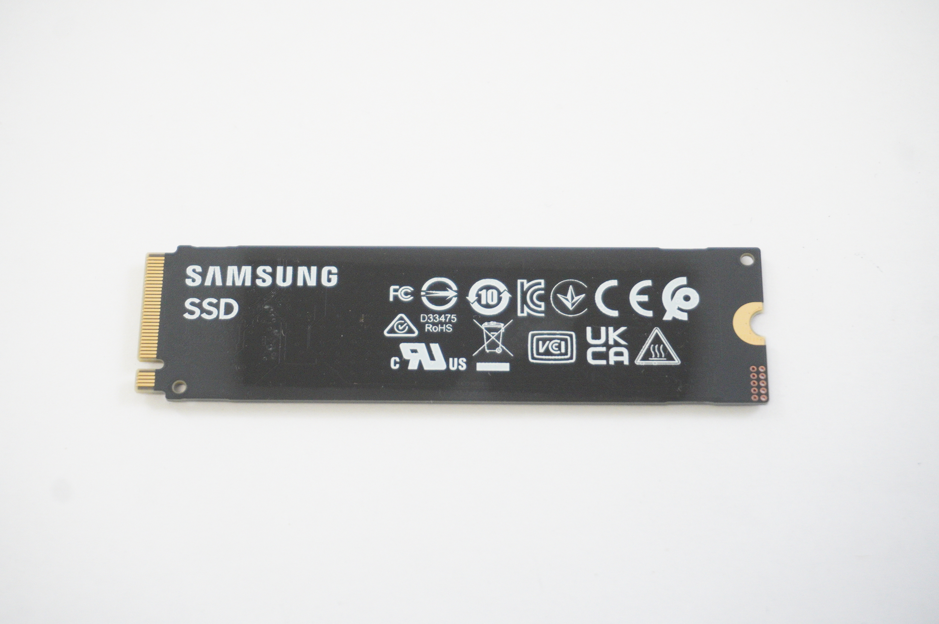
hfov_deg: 28.1
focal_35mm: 72
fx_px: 1876
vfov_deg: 18.9
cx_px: 470
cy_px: 312
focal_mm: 48
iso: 3200
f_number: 5.6
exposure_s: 1/100
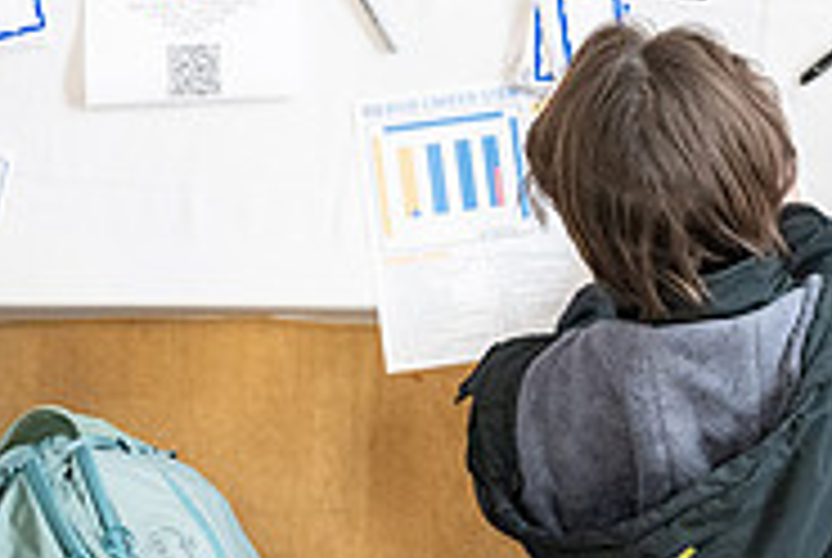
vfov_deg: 6.3
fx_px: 5069
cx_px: 828
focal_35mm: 219
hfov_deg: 9.3
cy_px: -83
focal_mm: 70
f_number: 2.8
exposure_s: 1/800
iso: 5000
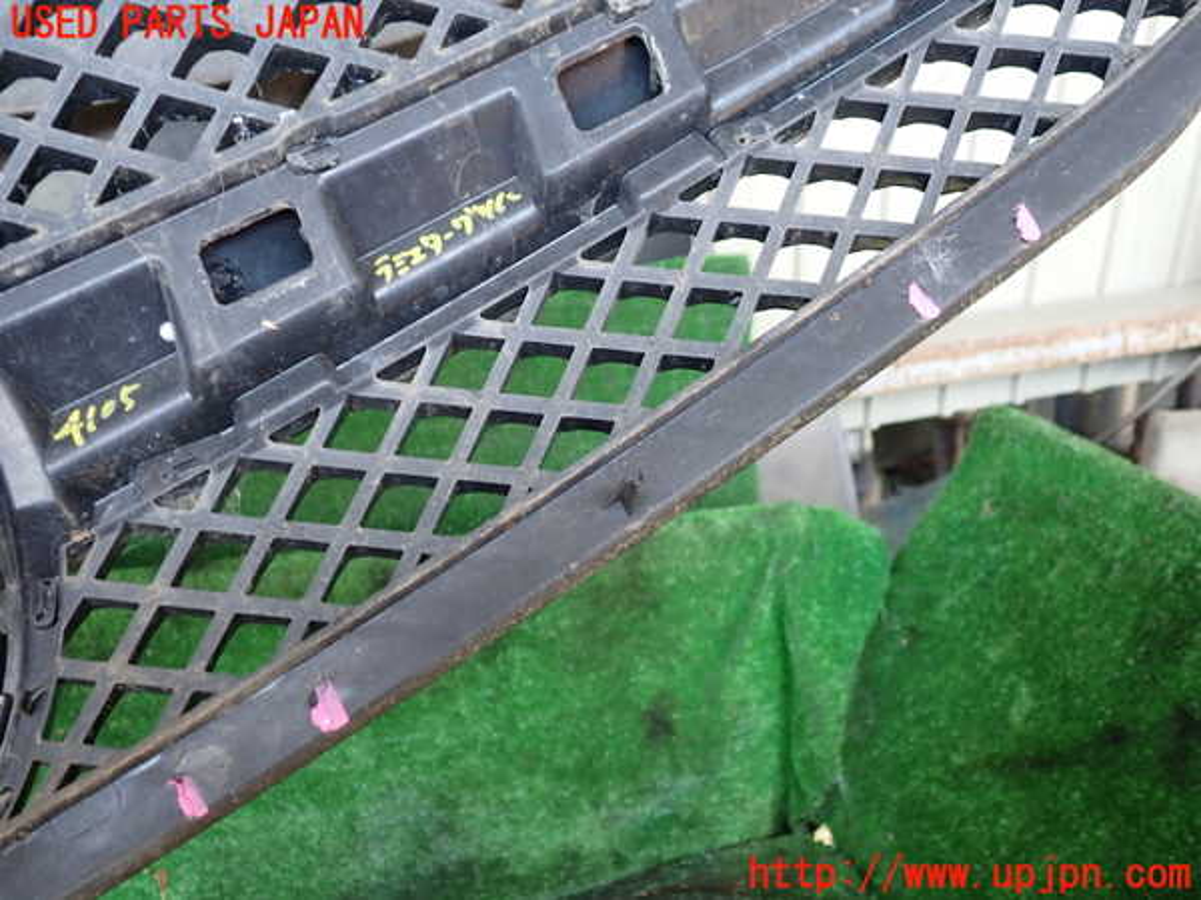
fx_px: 1041
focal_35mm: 30
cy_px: 450
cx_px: 600
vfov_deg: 46.8
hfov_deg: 60.0
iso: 160
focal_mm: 5.4
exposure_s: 1/60
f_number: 2.3
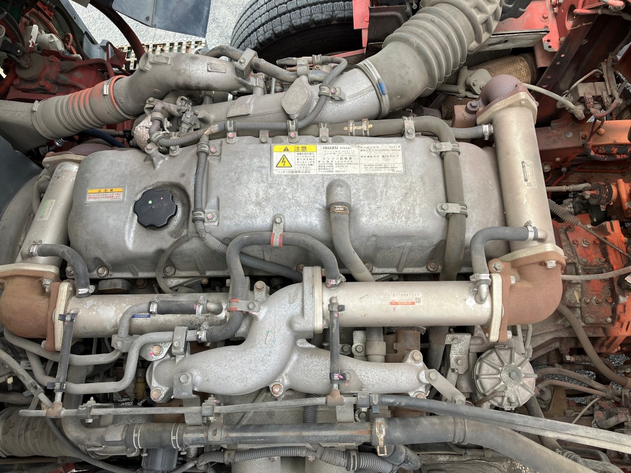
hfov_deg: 63.4
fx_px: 510
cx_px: 316
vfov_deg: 49.7
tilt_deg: -71.2
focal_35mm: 28
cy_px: 236
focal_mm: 3.99
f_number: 1.8
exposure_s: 1/277
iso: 32
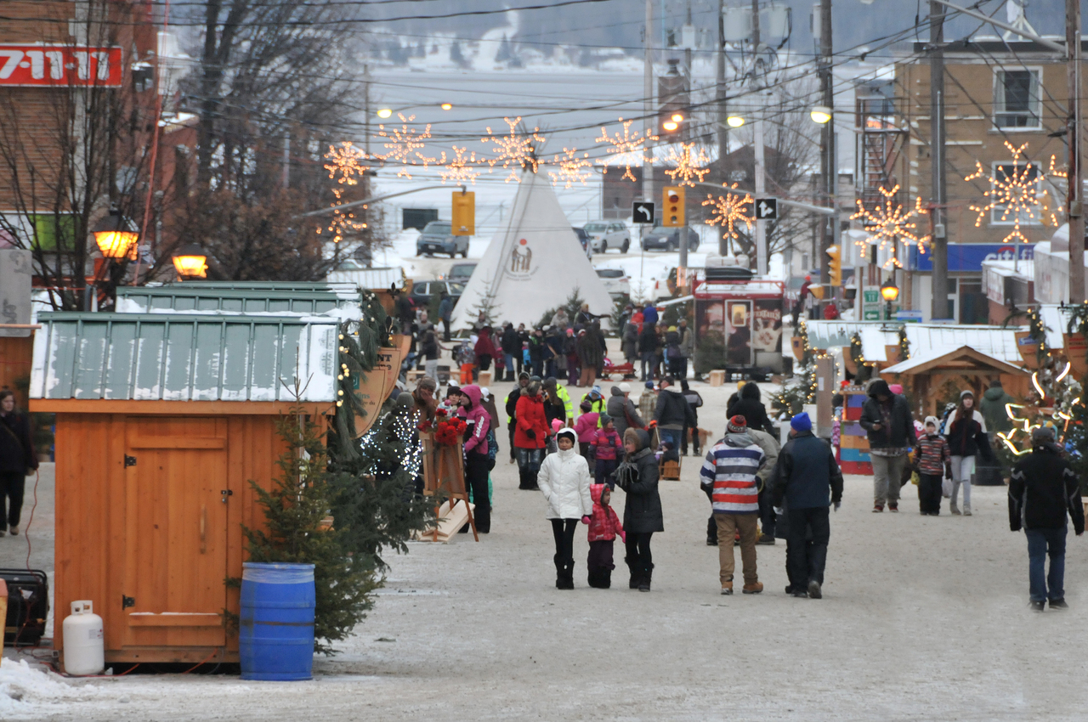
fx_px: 9055
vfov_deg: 4.6
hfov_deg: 6.9
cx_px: 544
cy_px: 361
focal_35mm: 300
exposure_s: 1/100
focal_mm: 200
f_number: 5.6
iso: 1000
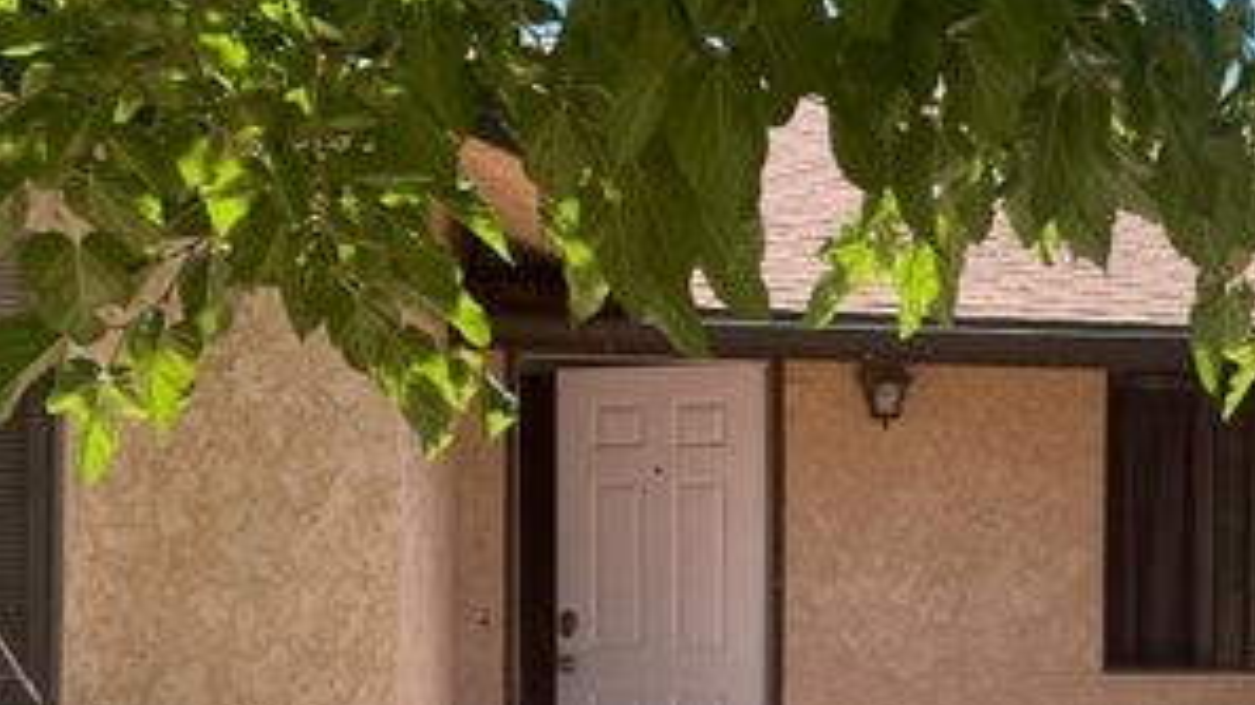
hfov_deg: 33.0
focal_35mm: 61
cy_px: 633
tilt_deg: -1.5
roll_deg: -1.1
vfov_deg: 19.4
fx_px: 2030
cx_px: 1073
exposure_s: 1/1511
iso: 50
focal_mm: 5.7
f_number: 1.5
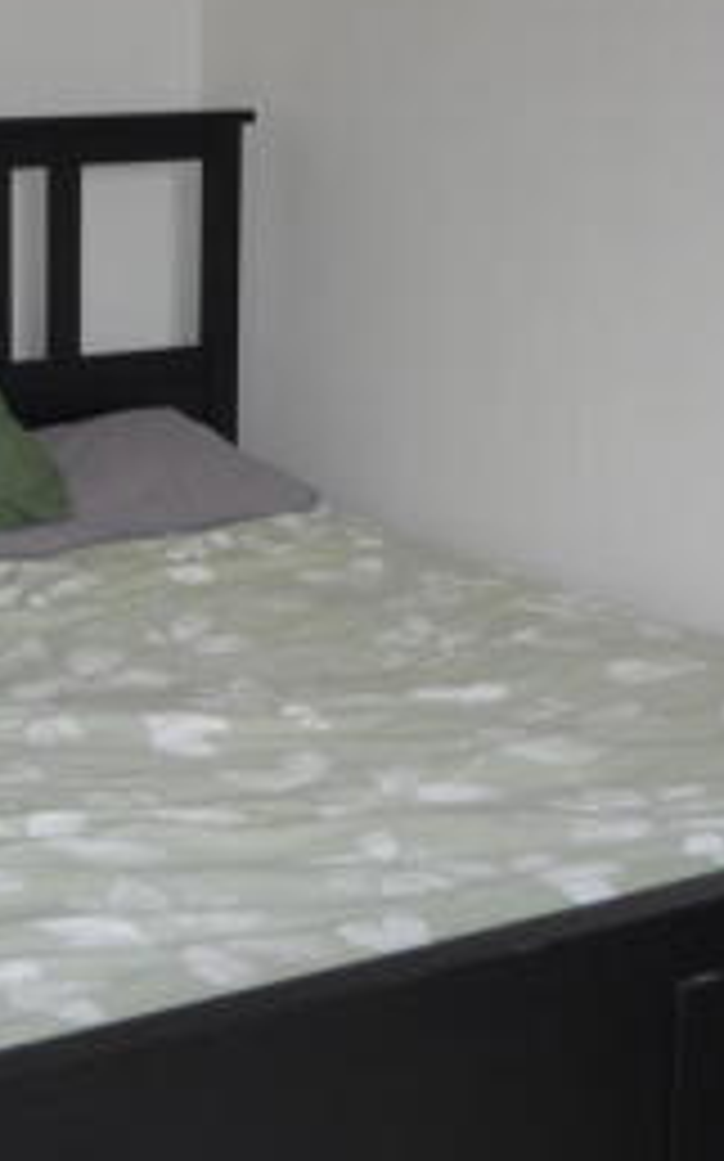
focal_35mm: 79
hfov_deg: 16.4
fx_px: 2497
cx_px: 218
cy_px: 488
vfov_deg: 26.1
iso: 100
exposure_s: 1/30
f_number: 2.8
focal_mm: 5.5
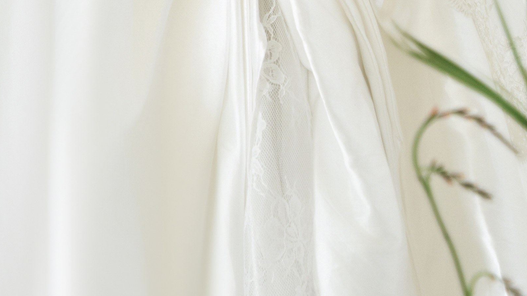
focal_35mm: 240
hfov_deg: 8.9
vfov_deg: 4.9
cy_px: -425
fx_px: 3360
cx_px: -84
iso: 500
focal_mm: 62.9
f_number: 3.2
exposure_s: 1/320
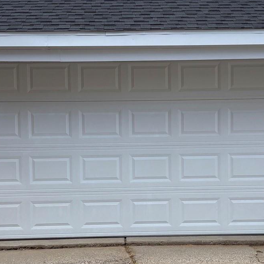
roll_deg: +1.0
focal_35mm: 71
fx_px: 613
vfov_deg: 24.3
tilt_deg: -5.0
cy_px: 160
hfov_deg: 24.3
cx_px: 141
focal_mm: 5.96
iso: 50
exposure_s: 1/1117
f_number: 1.6
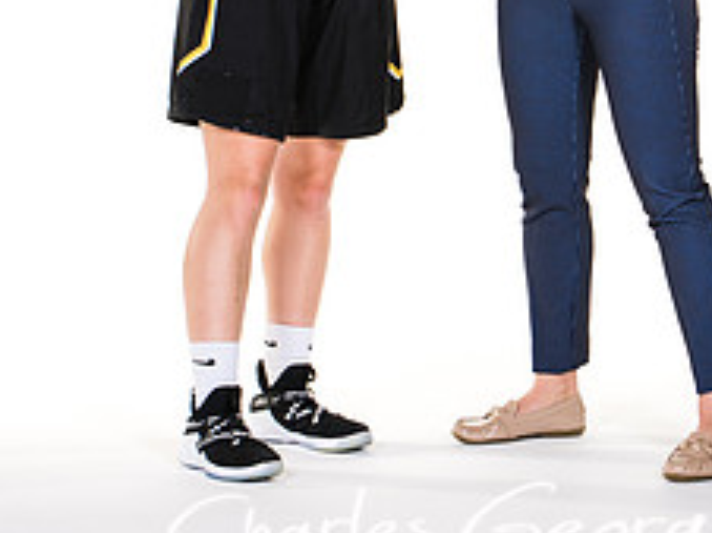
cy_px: -38
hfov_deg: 8.0
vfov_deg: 6.0
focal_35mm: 247
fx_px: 5075
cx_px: 469
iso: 200
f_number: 6.3
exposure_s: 1/160
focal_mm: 86
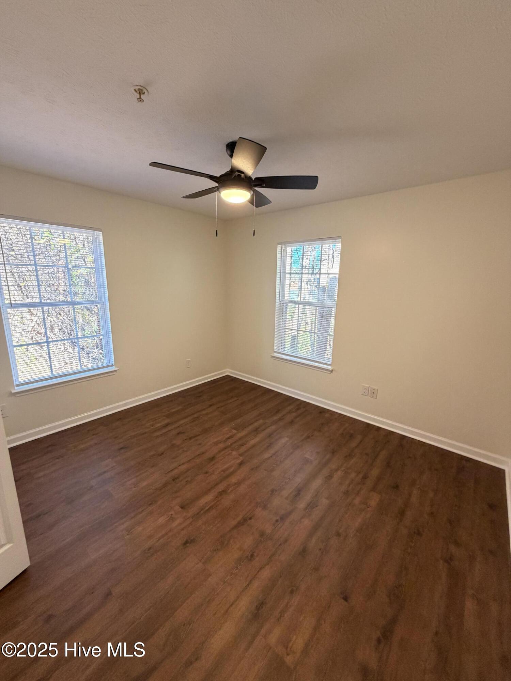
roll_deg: -1.2
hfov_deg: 85.7
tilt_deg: -11.6
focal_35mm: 14
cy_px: 340
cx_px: 256
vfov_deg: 102.1
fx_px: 276
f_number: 2.2
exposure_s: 1/60
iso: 200
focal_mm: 2.22
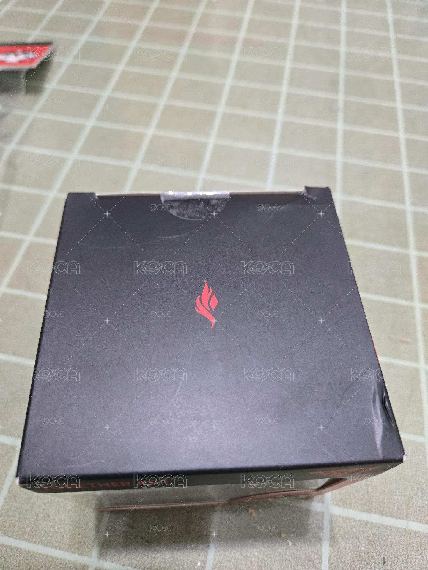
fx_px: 379
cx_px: 214
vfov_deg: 73.9
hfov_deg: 58.9
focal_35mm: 23
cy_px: 285
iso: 640
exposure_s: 1/60
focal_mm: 5.4
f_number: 1.8
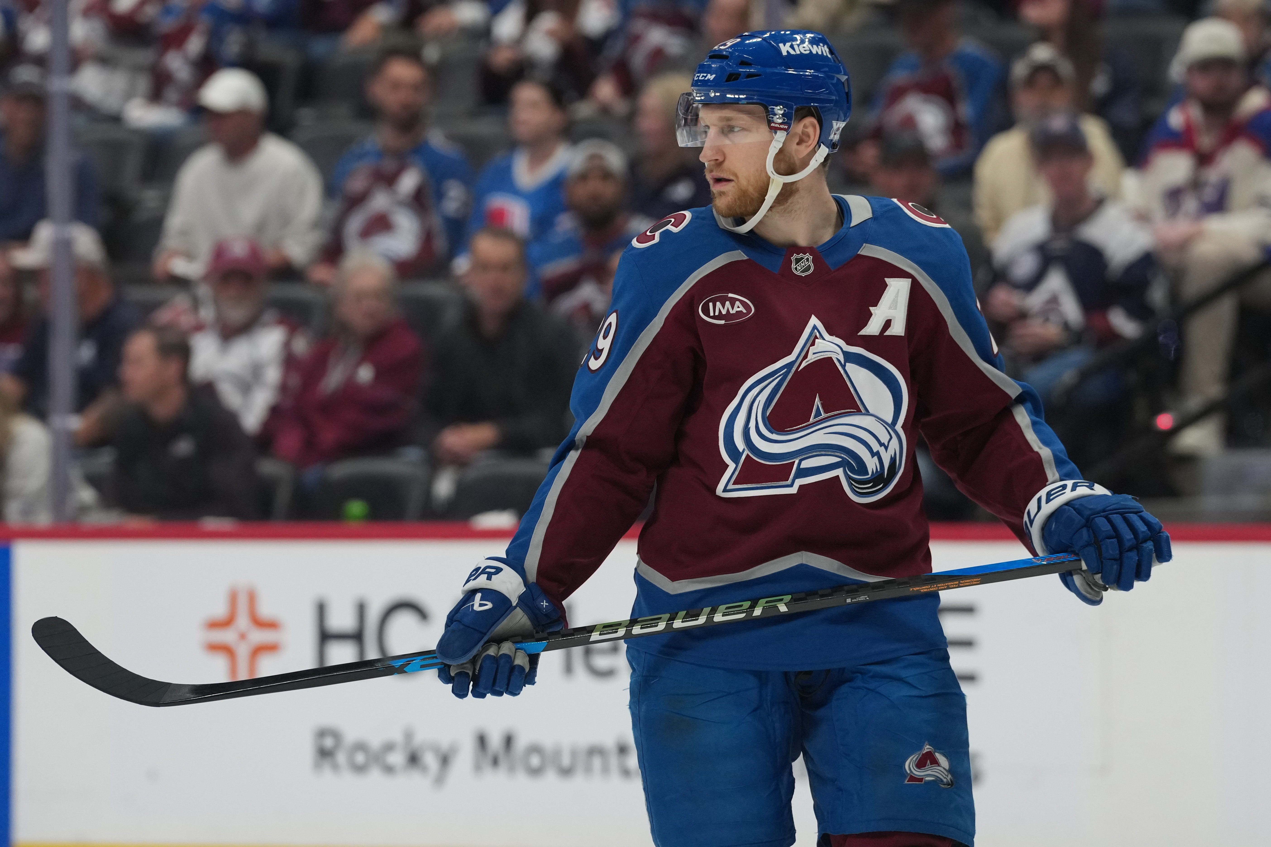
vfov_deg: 4.6
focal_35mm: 300
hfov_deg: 6.9
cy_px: 424
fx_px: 10591
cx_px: 636
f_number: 4
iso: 2500
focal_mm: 200
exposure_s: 1/1600
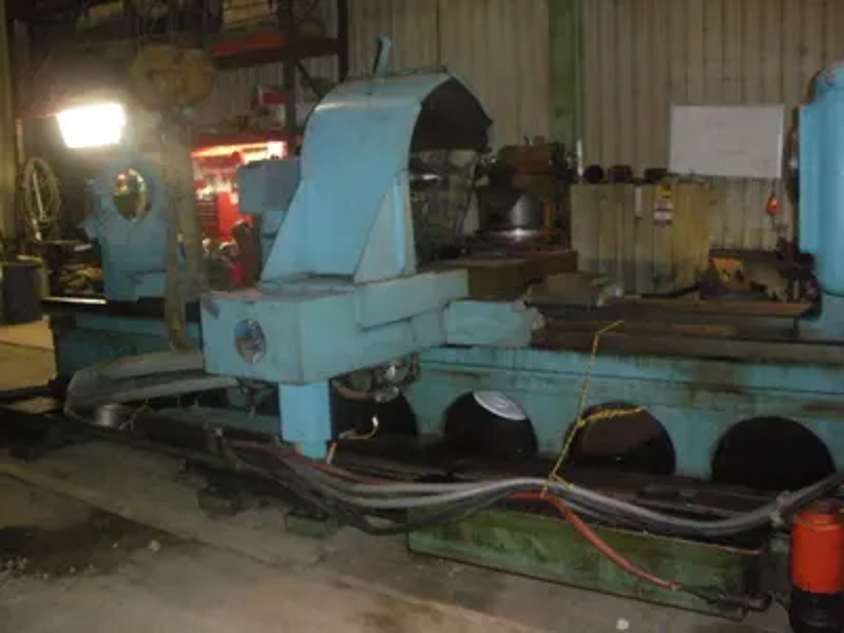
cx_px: 422
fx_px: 878
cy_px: 316
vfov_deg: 39.7
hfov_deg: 51.4
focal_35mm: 36
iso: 800
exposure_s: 1/60
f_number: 3.5
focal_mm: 6.3
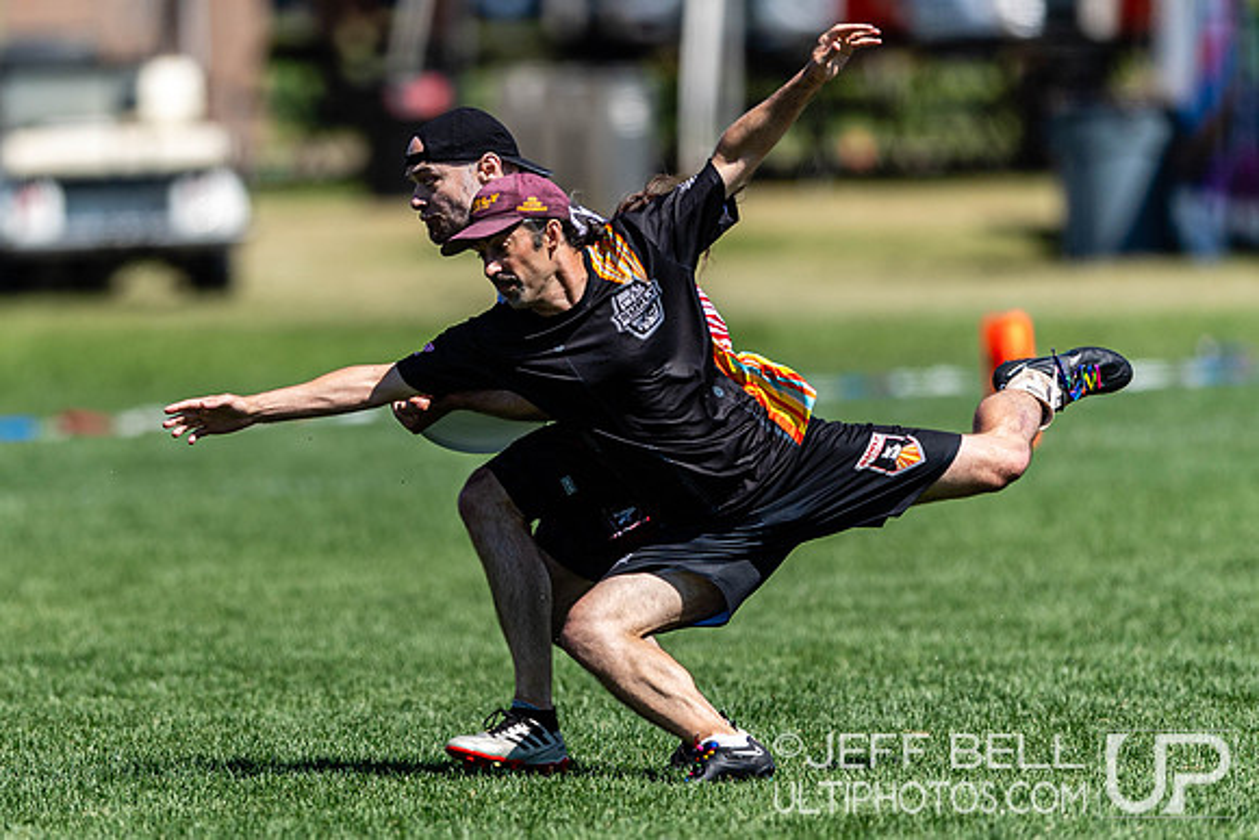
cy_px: 424
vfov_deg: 1.8
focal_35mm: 783
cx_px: 461
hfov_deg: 2.6
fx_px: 27387
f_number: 2.8
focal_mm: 400
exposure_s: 1/2500
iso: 100
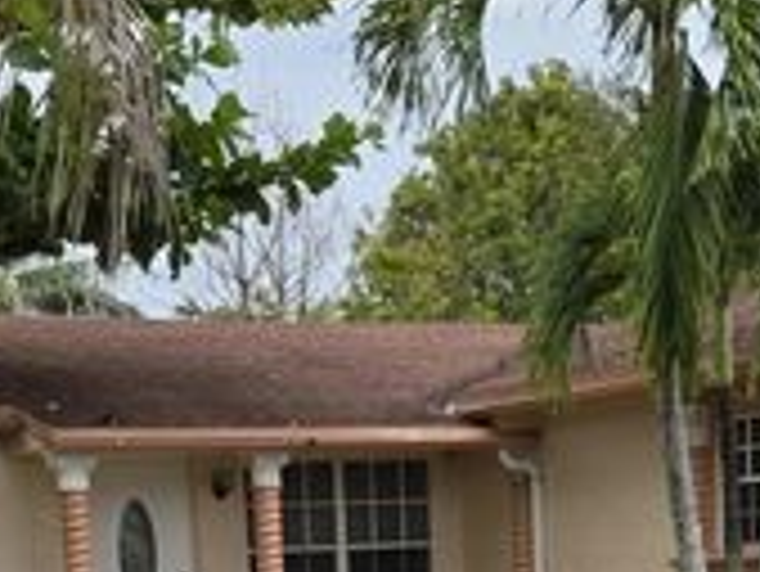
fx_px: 1911
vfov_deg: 15.8
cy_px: 811
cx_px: 355
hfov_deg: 22.5
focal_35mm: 87
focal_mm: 5.4
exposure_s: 1/1293
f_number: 1.8
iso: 80
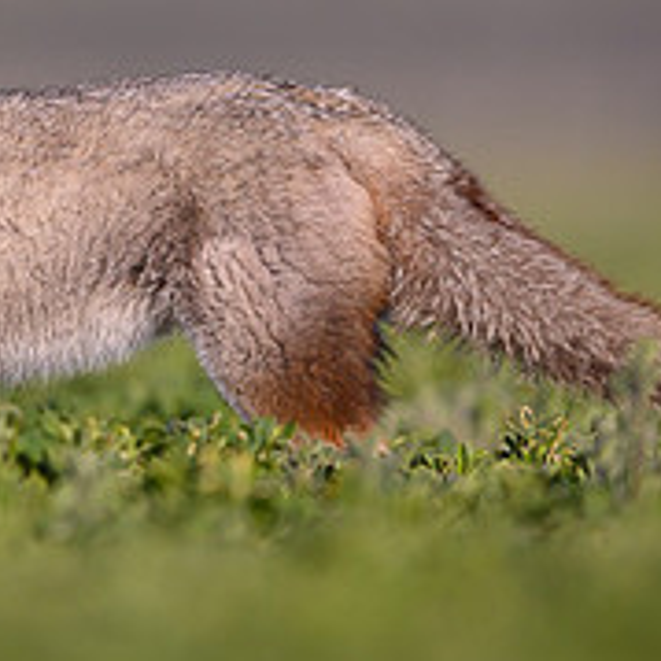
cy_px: 126
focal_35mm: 1378
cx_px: -151
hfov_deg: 1.3
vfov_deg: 1.3
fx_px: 29770
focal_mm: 500
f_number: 4
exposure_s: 1/4000
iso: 280
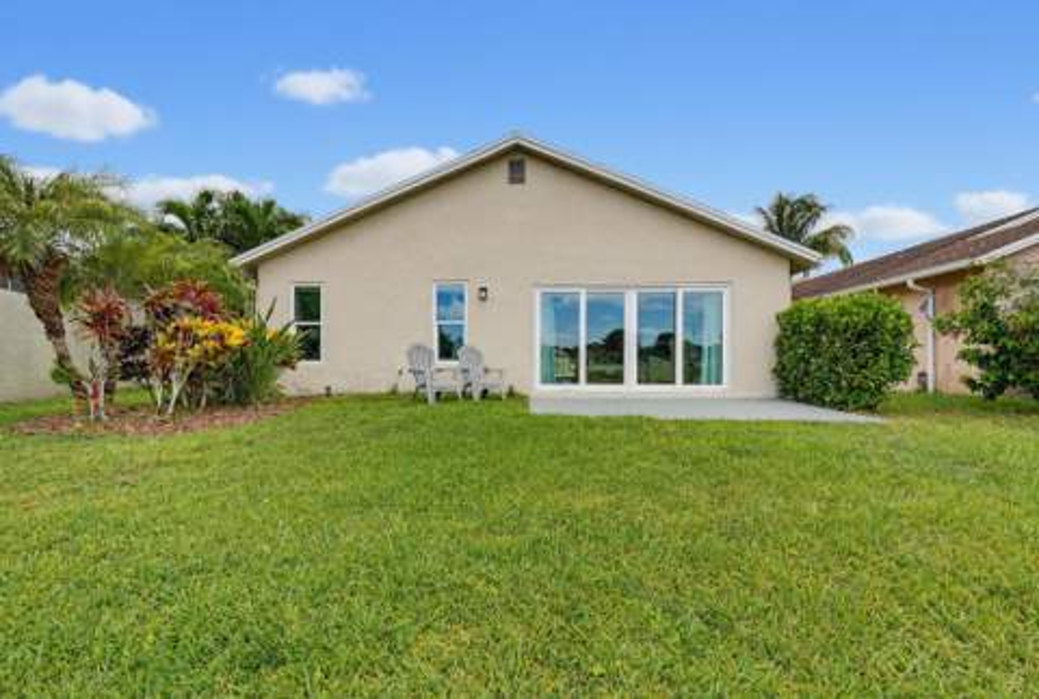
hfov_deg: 96.6
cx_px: 520
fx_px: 463
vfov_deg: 74.1
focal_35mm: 16
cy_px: 350
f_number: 8
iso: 800
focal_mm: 16
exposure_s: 1/800
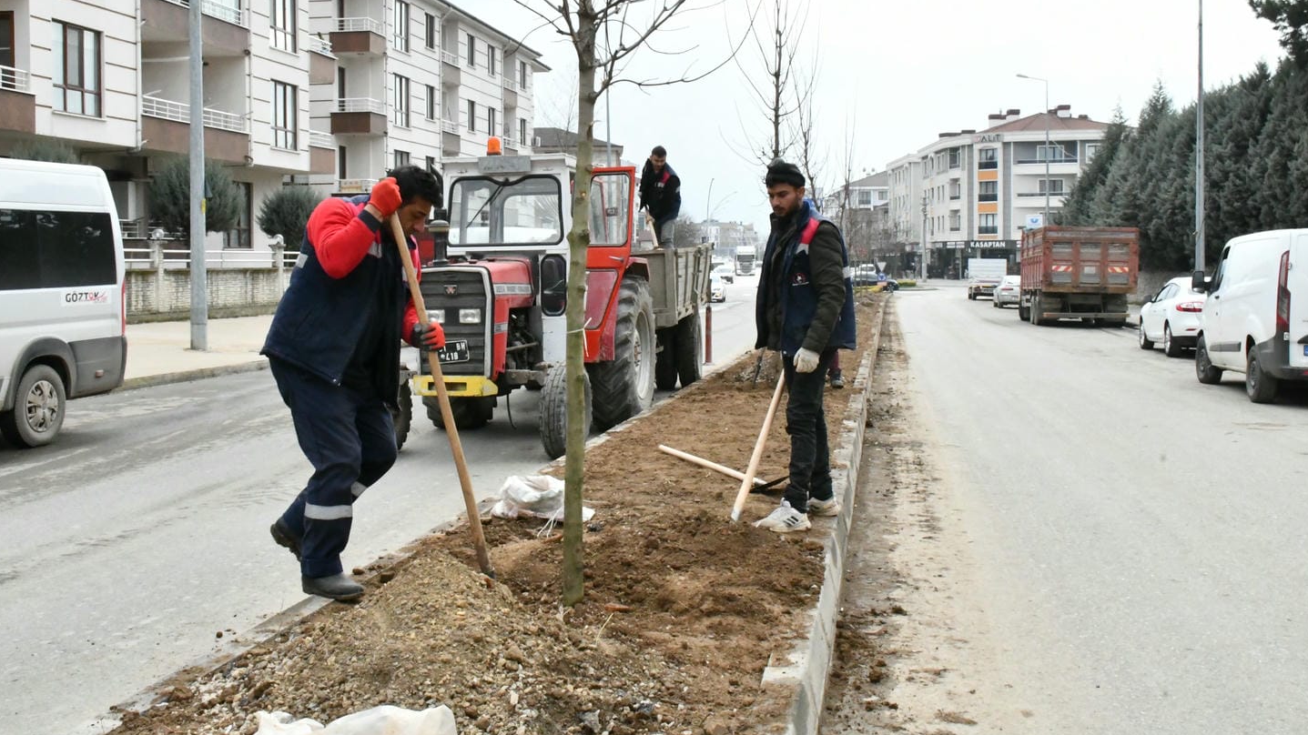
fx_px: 1457
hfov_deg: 48.4
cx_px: 634
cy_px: 278
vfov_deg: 28.2
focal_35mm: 42
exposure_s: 1/320
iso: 5000
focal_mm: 24
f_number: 25
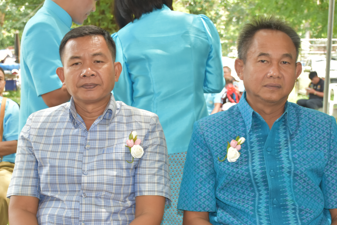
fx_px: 655
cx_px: 167
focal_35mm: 70
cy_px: 175
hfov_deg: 28.8
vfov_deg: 19.3
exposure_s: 1/125
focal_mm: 30
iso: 450
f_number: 5.6
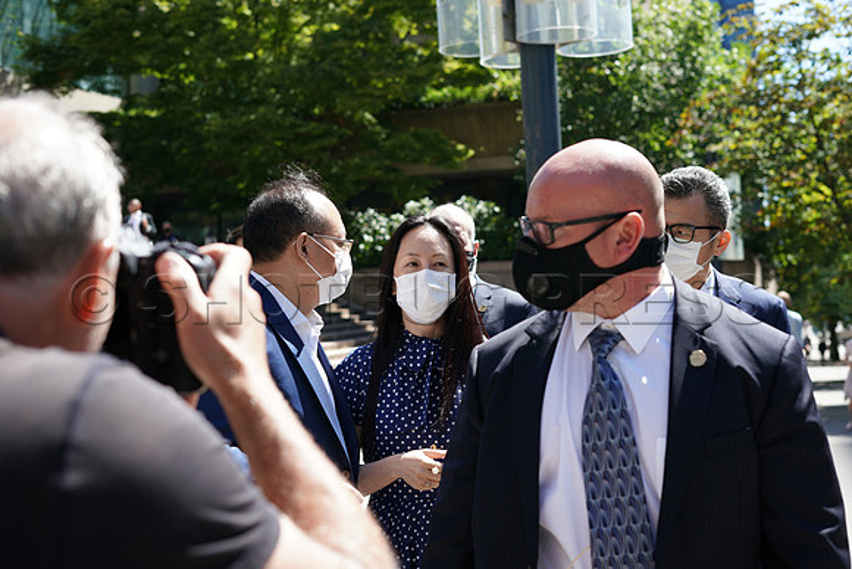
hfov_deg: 39.6
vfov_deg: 27.0
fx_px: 1184
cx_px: 426
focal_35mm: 50
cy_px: 284
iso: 200
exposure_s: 1/500
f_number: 4
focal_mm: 50
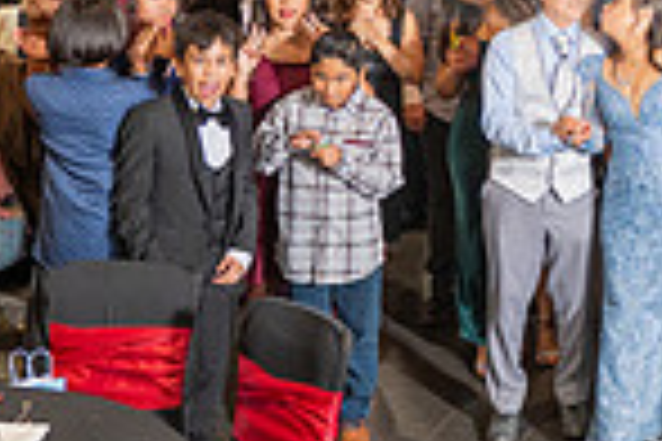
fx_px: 1747
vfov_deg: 14.0
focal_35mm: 95
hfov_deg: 19.9
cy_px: -83
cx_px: 833
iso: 800
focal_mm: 24
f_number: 3.2
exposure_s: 1/160
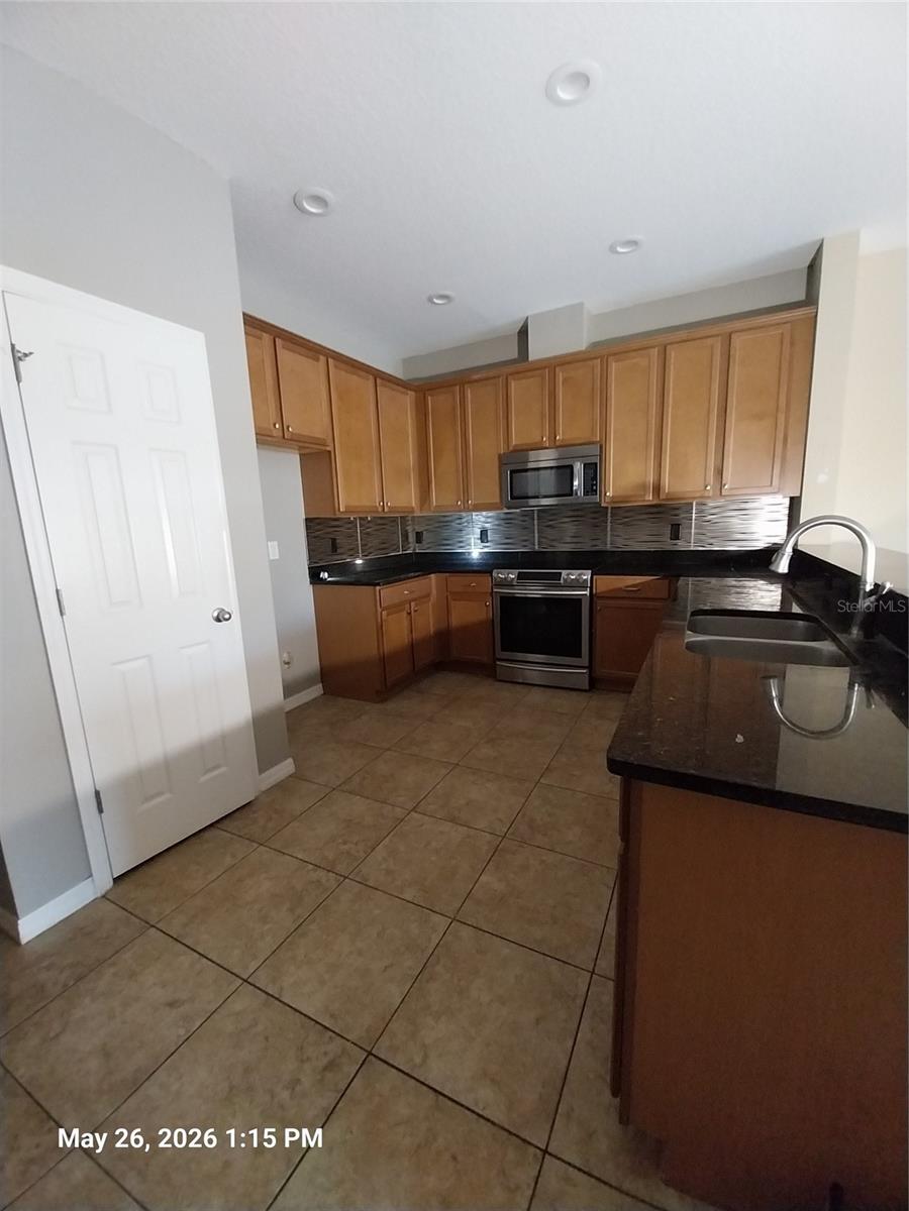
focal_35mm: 13
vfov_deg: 106.2
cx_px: 454
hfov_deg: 89.9
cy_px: 606
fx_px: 455
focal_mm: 1.13
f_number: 2.2
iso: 320
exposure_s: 1/24
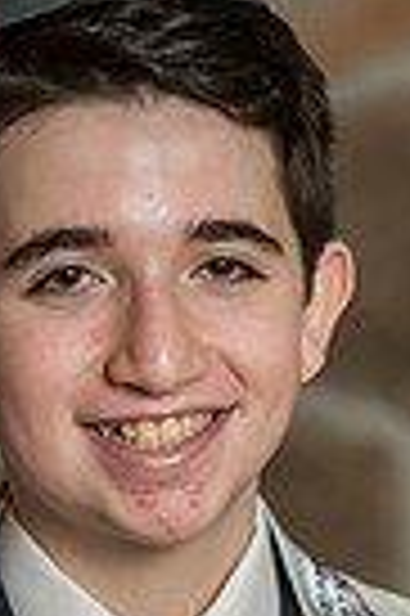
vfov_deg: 5.4
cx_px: 104
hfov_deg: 3.6
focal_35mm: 381
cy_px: 661
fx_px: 6525
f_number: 4
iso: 800
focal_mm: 116
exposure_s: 1/200
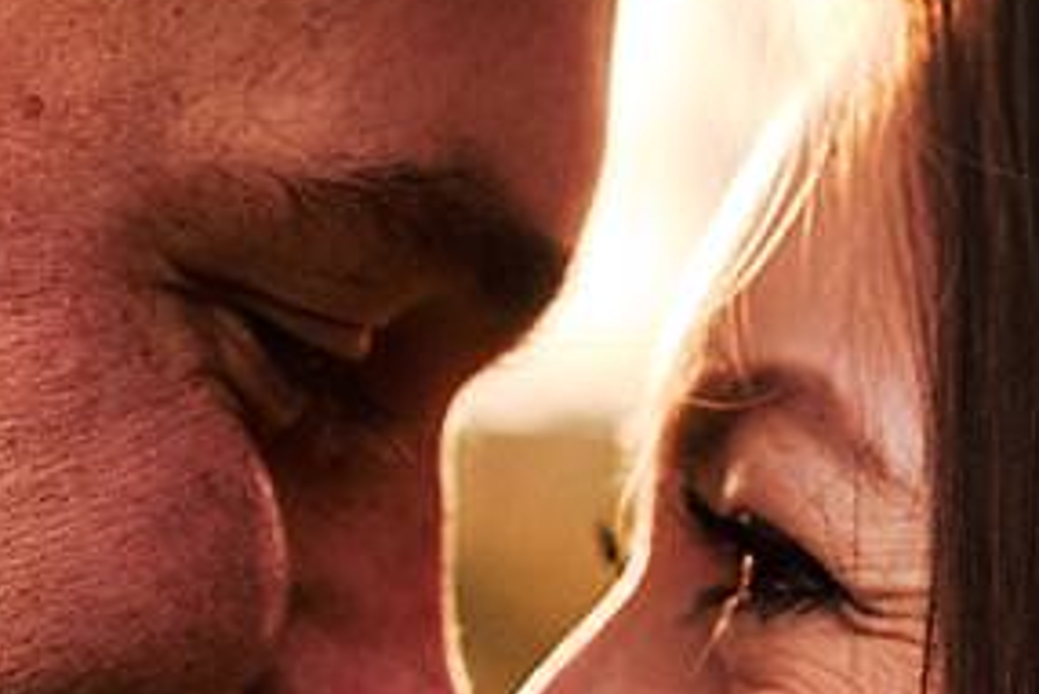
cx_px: 549
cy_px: 927
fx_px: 7565
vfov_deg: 5.2
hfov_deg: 7.9
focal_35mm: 262
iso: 500
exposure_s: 1/1250
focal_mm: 50
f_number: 2.8
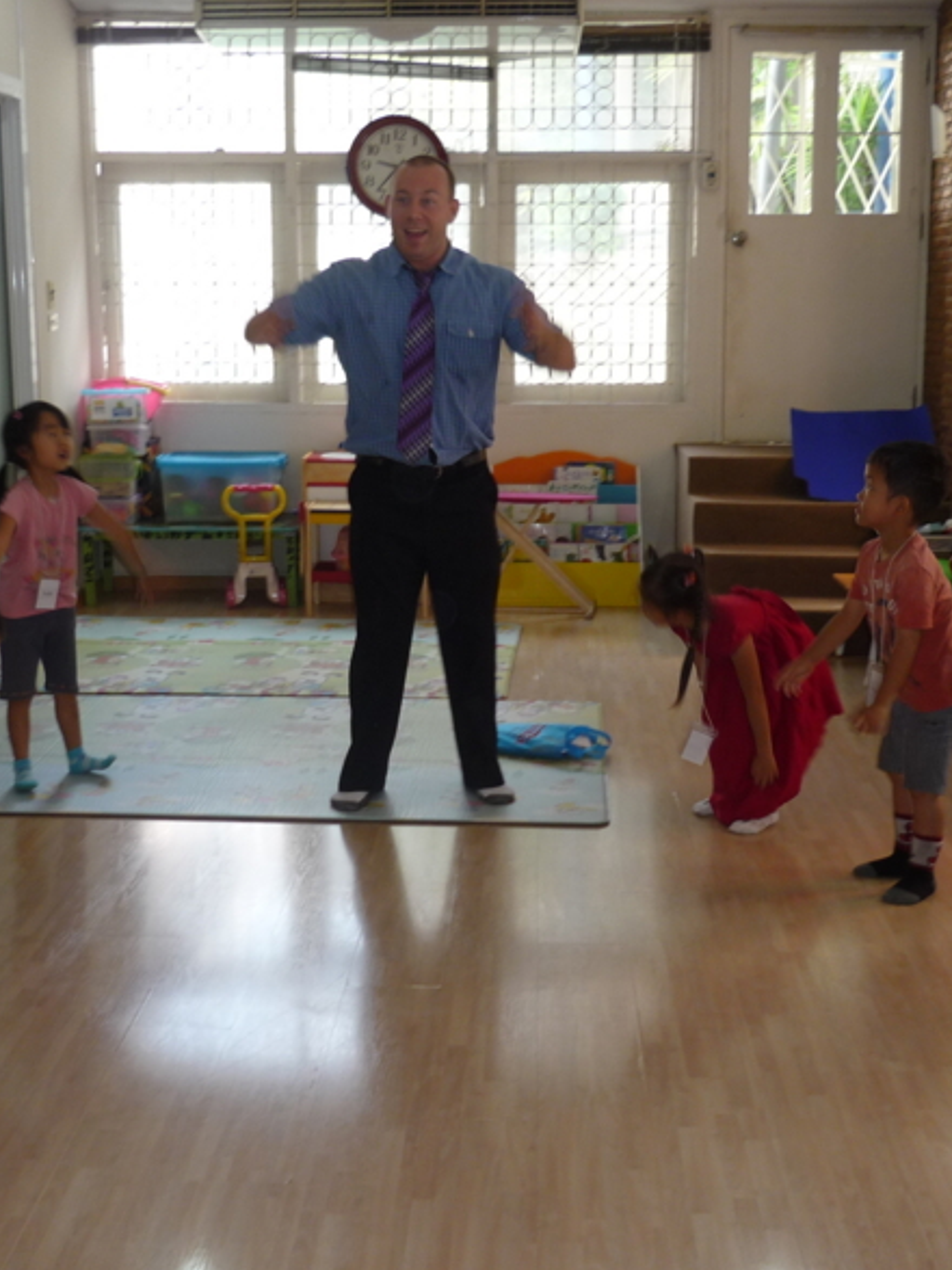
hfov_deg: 32.2
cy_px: 638
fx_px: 1651
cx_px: 463
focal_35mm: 45
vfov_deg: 42.1
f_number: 2.8
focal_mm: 5.5
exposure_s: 1/30
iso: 100
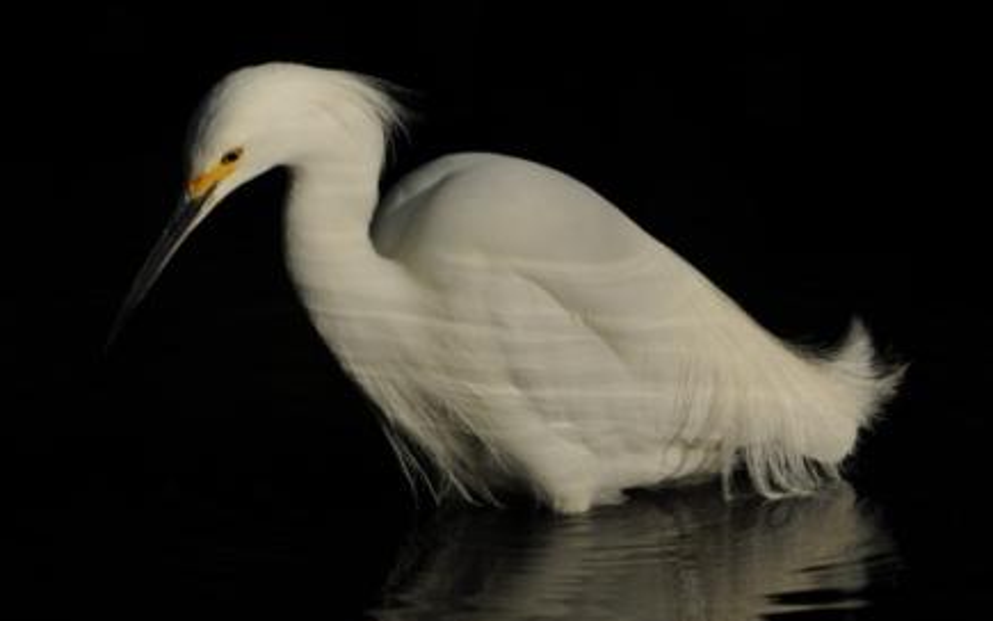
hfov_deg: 3.3
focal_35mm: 630
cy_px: 301
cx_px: 491
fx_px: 17052
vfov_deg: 2.1
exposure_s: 1/1600
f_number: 5.6
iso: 200
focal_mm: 400
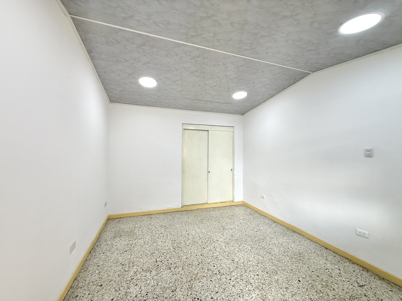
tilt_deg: +1.0
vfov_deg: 85.7
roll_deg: -0.5
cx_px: 201
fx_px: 163
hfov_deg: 102.1
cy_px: 150
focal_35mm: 14
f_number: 2.2
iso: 100
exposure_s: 1/120
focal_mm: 2.22
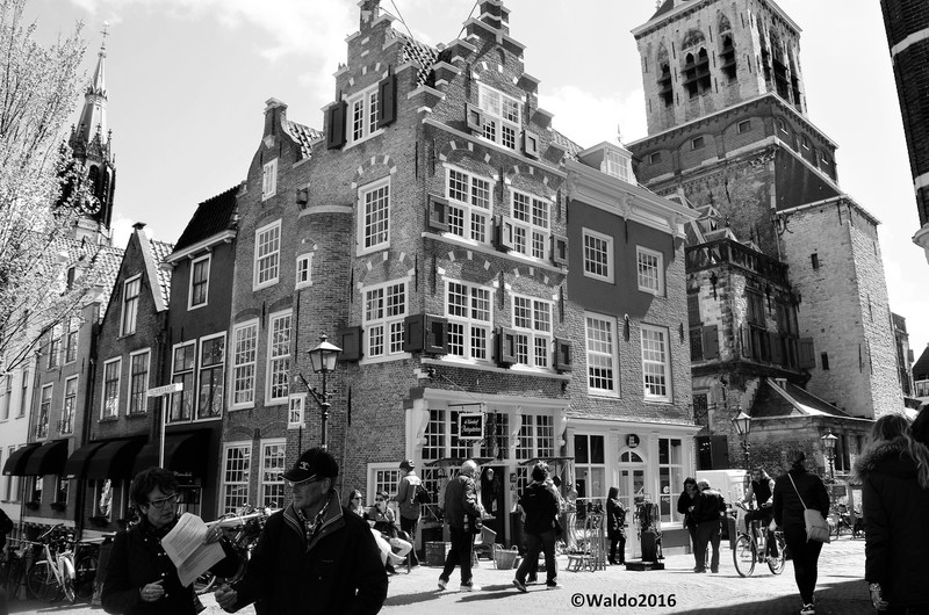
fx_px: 695
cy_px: 308
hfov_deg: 67.5
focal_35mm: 27
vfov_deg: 47.7
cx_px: 464
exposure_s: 1/250
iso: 200
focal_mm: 18
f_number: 8
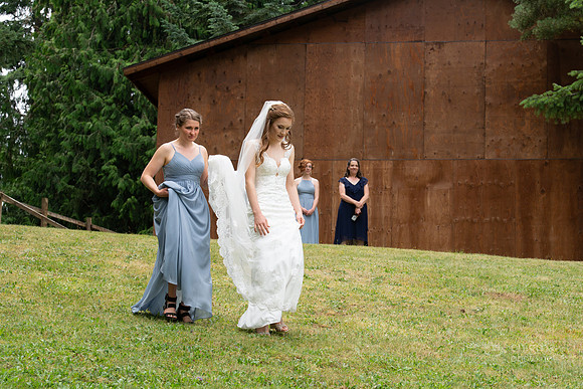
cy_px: 194
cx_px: 292
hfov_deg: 19.5
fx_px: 1701
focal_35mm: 105
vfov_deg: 13.0
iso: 800
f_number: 11
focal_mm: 105
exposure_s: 1/250
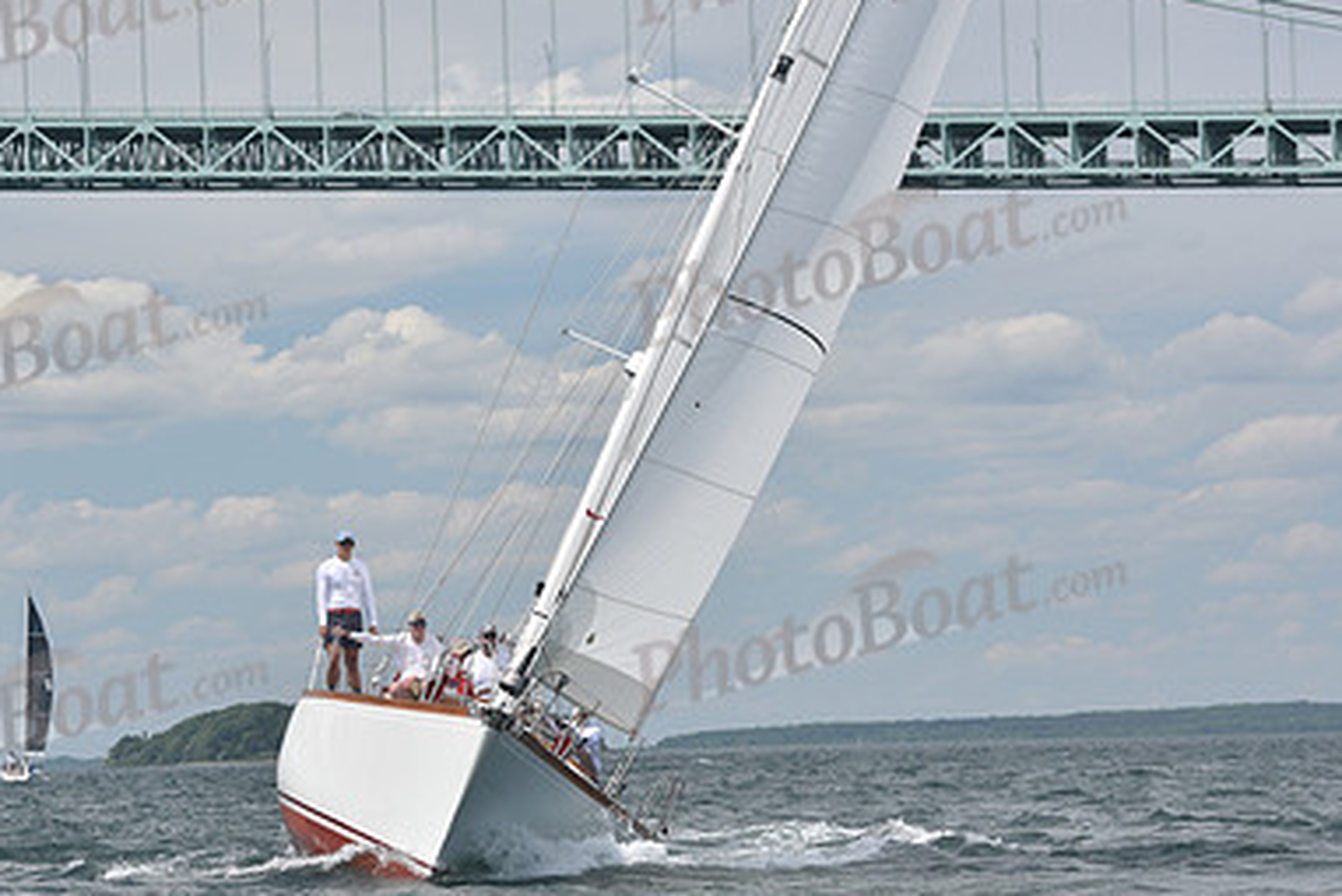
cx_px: 453
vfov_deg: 7.2
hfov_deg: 10.8
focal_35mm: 190
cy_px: 490
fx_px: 7085
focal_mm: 125
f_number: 7.1
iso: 320
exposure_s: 1/800
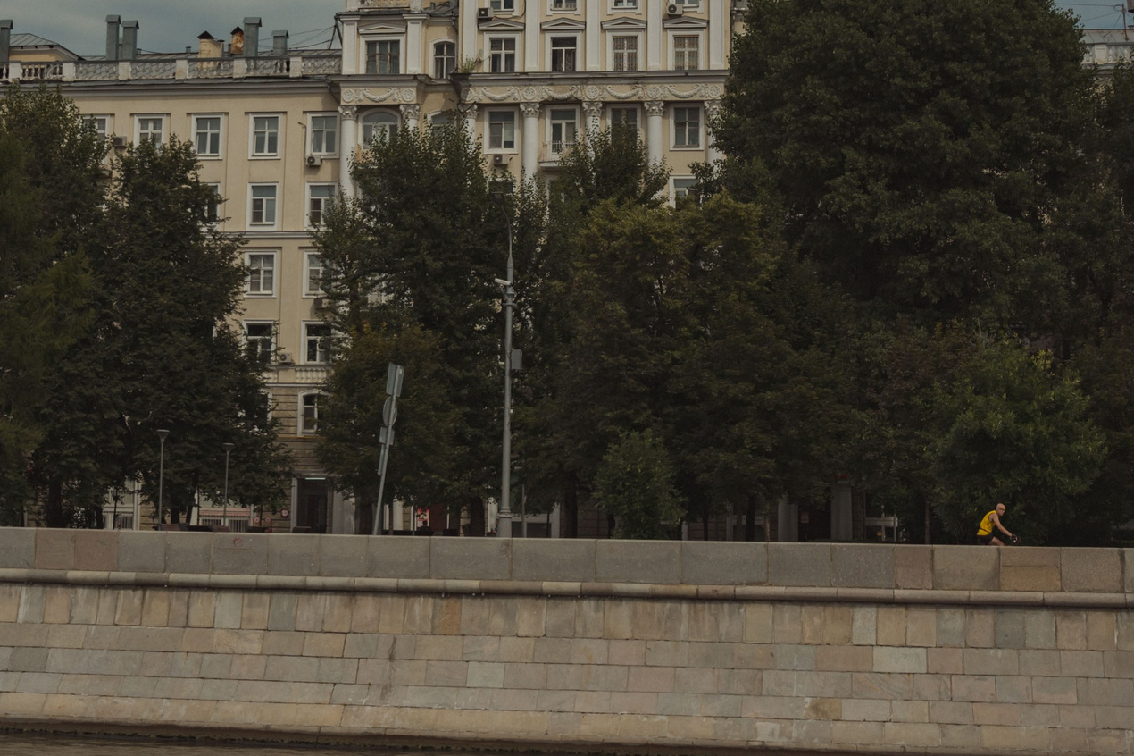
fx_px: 2267
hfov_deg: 27.9
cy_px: 160
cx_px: 399
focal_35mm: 72
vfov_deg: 18.8
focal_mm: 35
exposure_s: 1/8000
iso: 100
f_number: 2
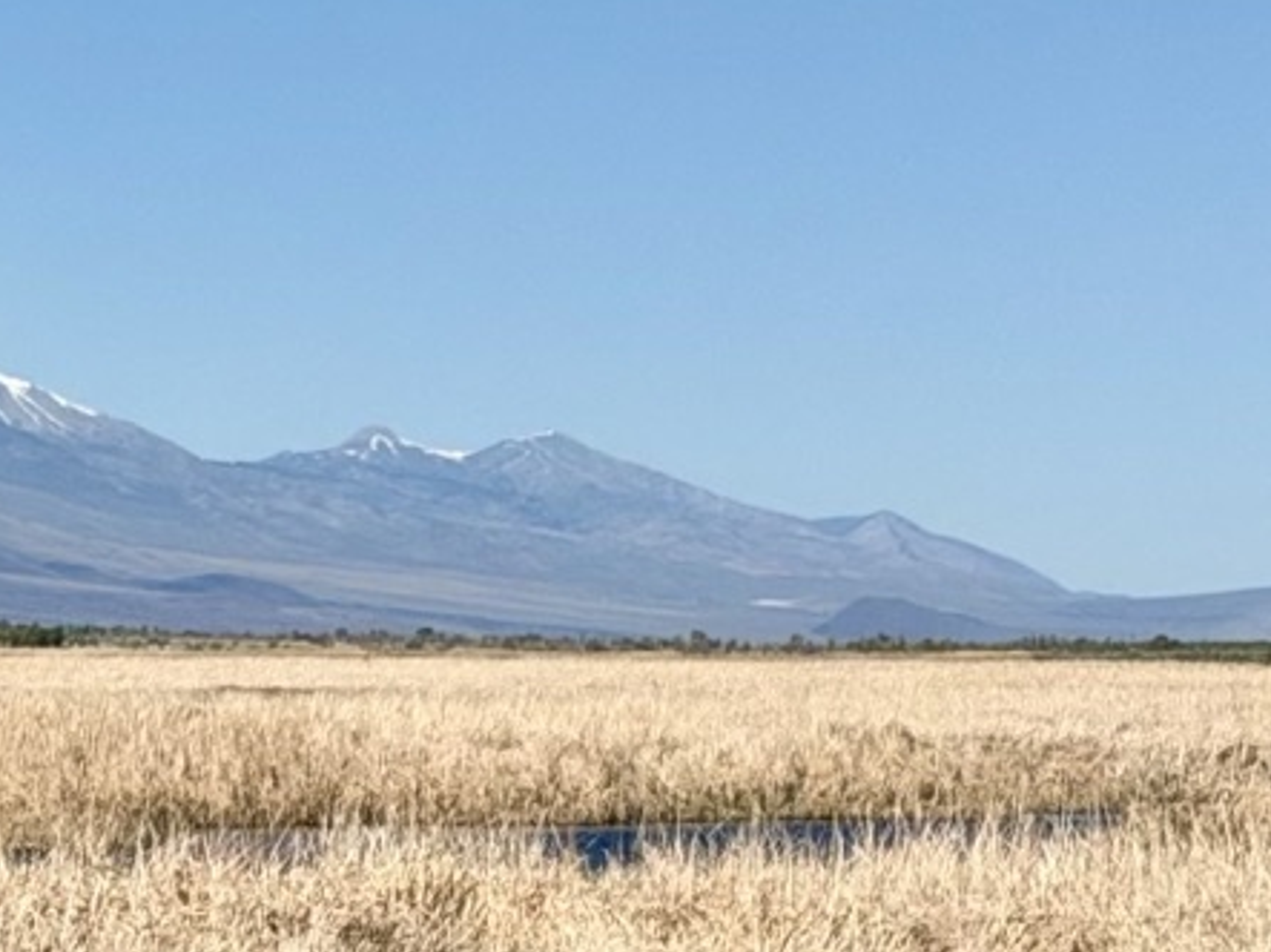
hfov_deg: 9.4
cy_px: 1138
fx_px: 7635
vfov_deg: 7.1
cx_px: -255
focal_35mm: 208
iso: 64
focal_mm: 6.76
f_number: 1.78
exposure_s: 1/11364
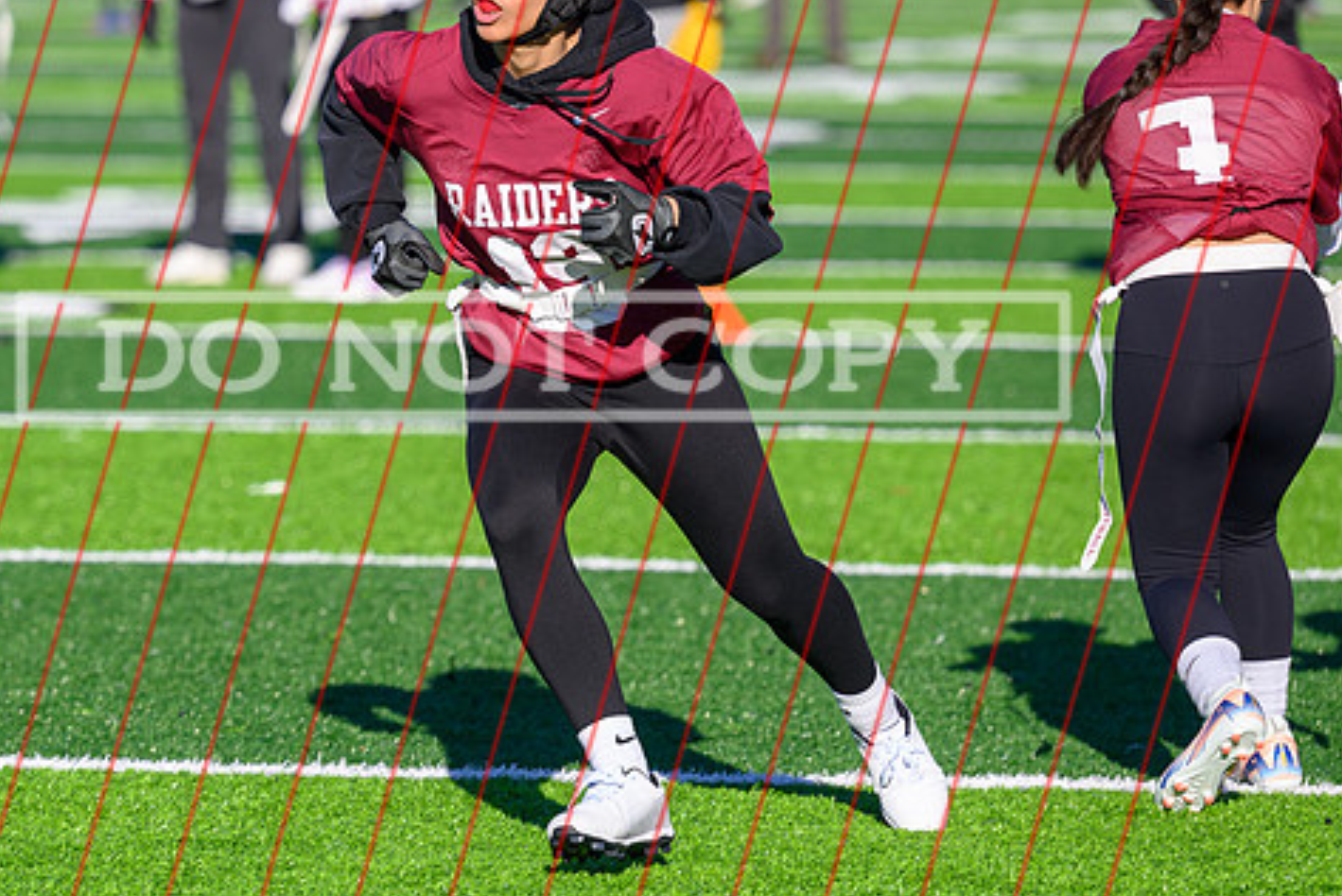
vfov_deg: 4.9
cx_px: 360
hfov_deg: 7.3
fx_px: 10444
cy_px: 578
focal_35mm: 280
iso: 110
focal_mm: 155
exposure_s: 1/1600
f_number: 3.2
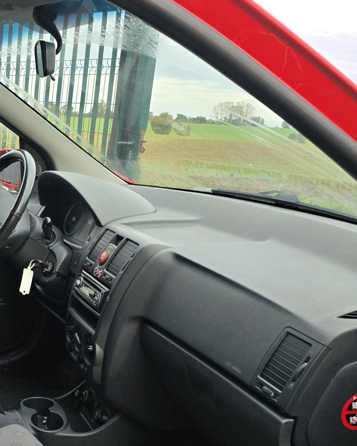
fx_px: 581
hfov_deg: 32.4
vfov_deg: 41.3
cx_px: 33
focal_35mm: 44
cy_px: 307
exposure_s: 1/180
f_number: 1.7
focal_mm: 6.3
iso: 40
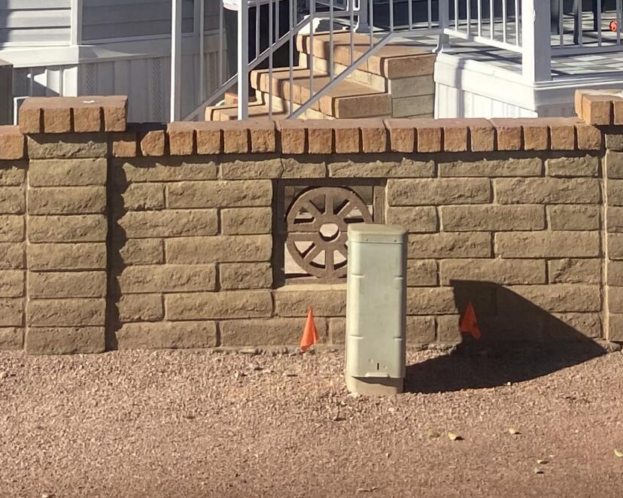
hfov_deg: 20.8
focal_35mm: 92
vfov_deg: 15.2
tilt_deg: +1.3
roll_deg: +0.0
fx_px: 1696
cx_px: 316
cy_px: -290
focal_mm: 4.25
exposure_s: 1/3125
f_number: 1.8
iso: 32
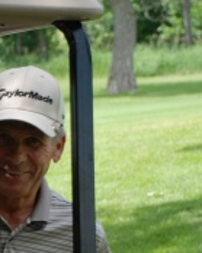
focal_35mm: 375
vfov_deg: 5.1
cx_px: -202
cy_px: 306
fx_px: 2805
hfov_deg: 4.1
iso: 200
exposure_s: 1/200
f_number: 5.3
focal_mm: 58
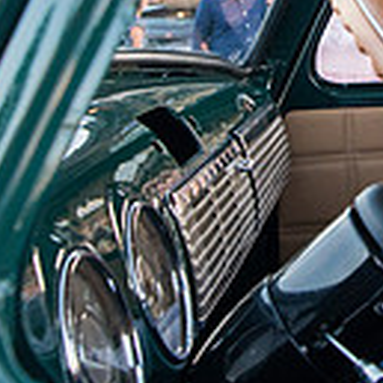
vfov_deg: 18.6
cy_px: 39
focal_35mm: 92
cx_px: 463
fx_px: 1152
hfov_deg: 17.9
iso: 3200
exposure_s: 1/320
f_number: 5
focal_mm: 24
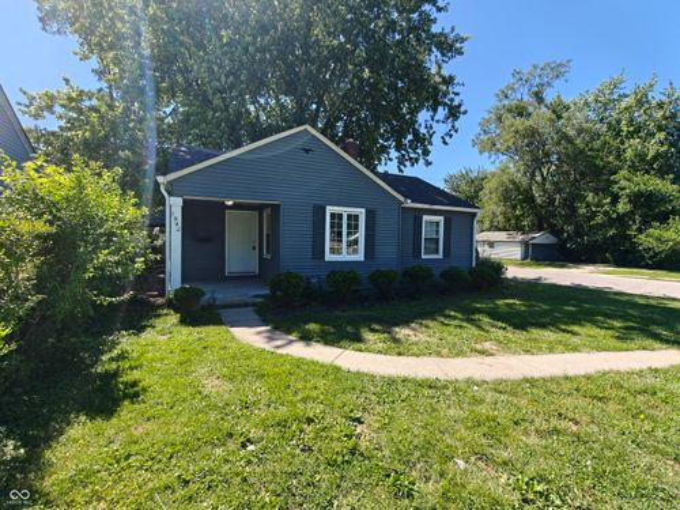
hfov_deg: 98.2
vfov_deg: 81.7
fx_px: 295
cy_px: 255
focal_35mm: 15
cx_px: 340
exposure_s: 1/200
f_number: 2
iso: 64
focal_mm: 2.3
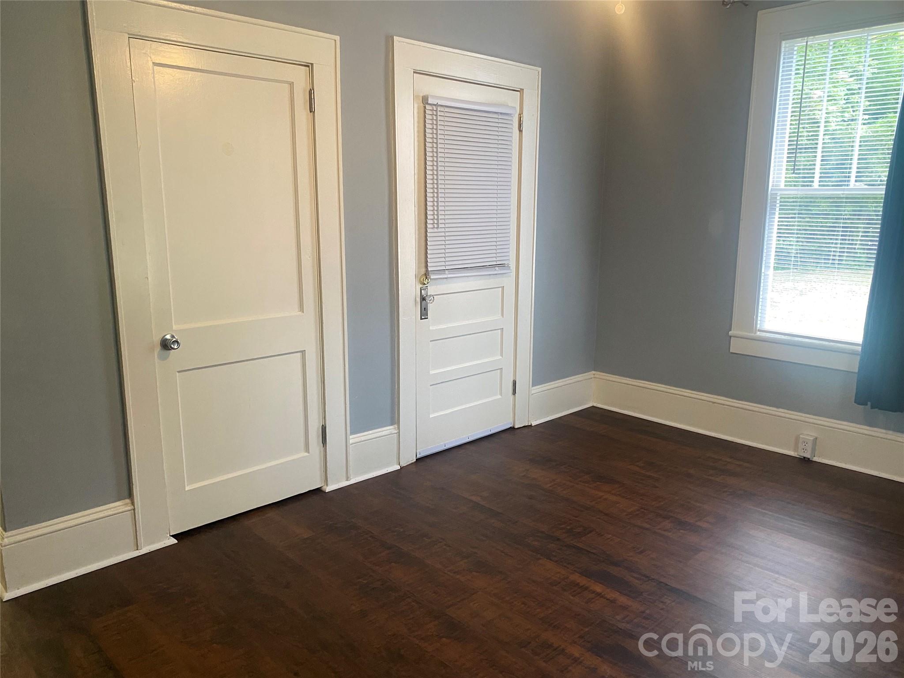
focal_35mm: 26
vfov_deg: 53.1
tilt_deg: -11.0
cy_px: 339
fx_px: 679
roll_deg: -0.9
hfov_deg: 67.3
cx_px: 452
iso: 200
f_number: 1.8
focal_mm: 4.25
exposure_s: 1/60
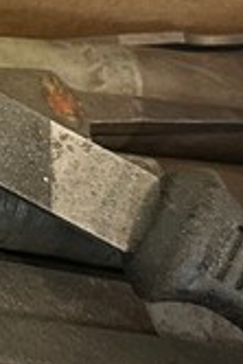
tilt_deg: -58.7
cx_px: -385
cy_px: 42
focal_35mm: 154
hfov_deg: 8.1
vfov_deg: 13.2
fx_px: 1556
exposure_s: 1/53
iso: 250
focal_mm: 6.86
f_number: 1.78
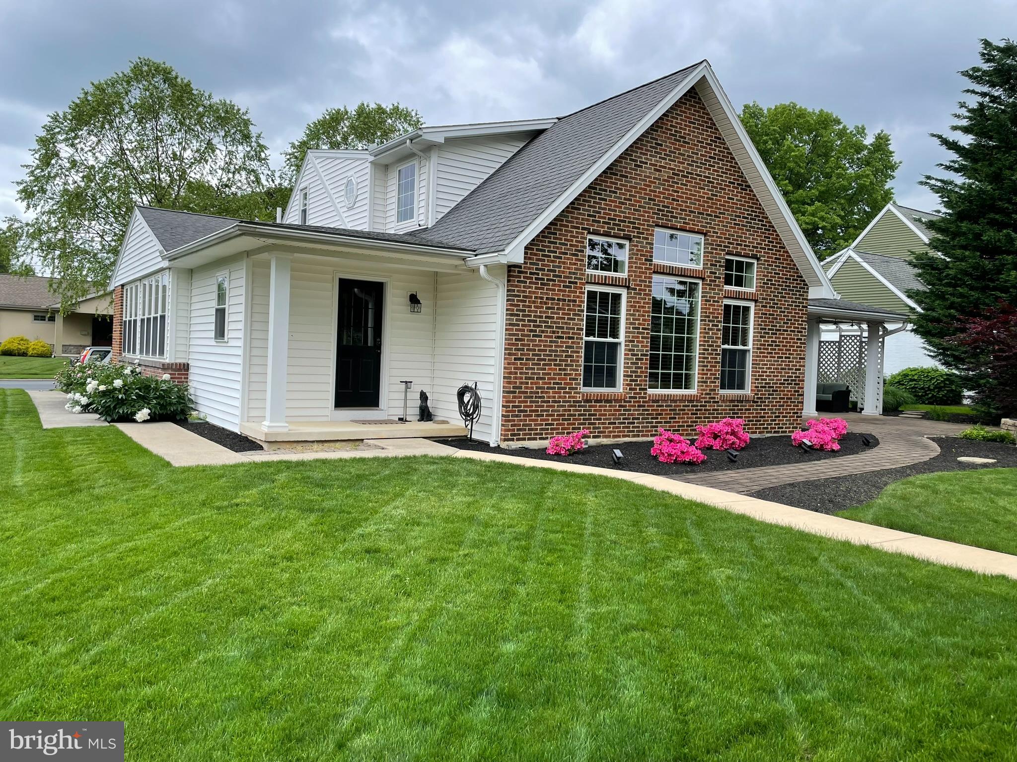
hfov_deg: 67.3
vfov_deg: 53.1
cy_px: 381
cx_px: 508
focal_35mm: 26
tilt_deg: -1.5
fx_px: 764
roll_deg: -2.0
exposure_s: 1/1335
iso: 32
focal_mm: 4.2
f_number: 1.6
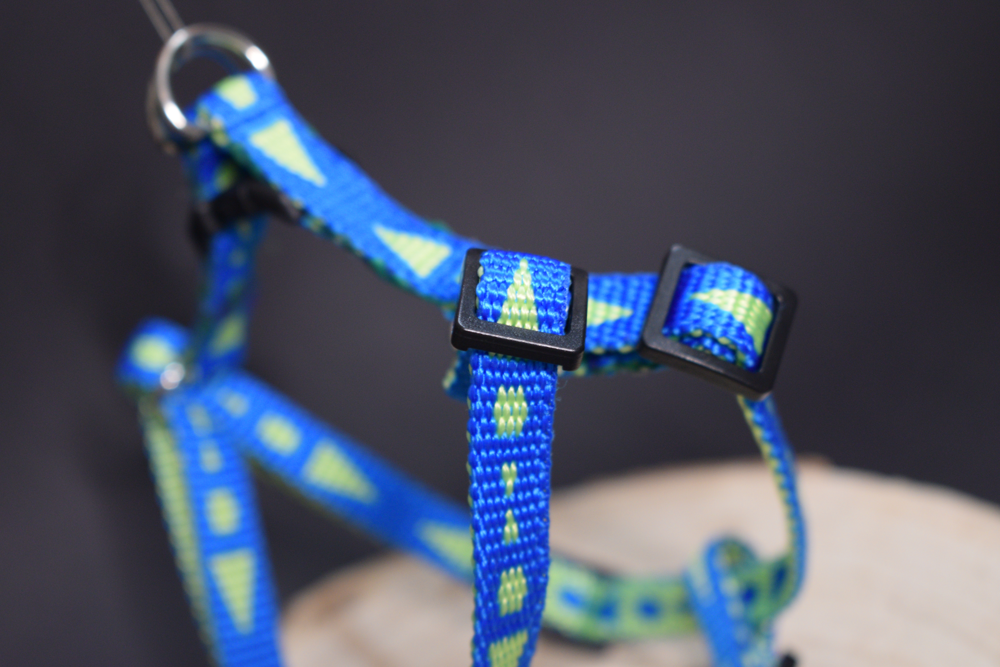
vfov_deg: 18.9
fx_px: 2000
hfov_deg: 28.1
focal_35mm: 72
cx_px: 500
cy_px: 334
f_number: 5.3
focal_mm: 48
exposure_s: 1/15
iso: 800
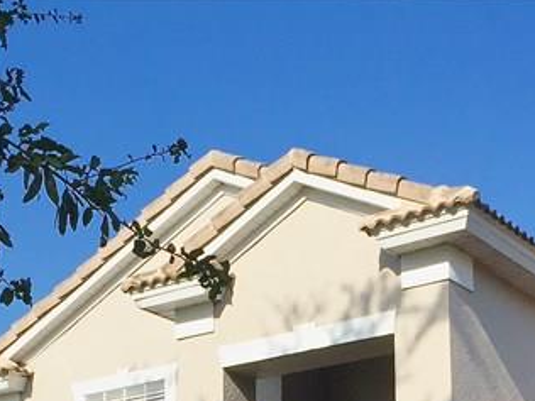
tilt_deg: +8.2
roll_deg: -0.4
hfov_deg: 20.9
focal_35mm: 94
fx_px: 1453
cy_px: 643
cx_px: 279
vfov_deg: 14.4
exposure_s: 1/1582
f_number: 2.2
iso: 32
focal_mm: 4.15
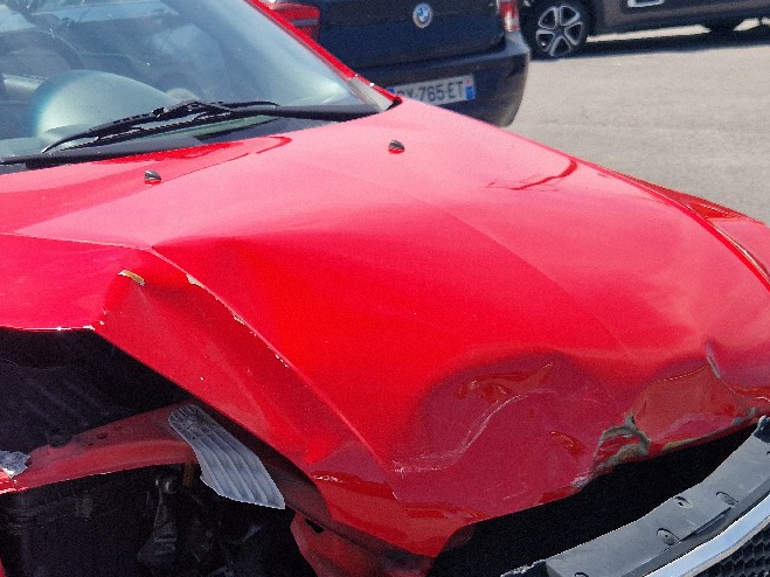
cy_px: 470
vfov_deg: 21.6
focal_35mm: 67
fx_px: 1490
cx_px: 98
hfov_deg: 28.0
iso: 50
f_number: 1.8
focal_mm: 5.4
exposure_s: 1/1000
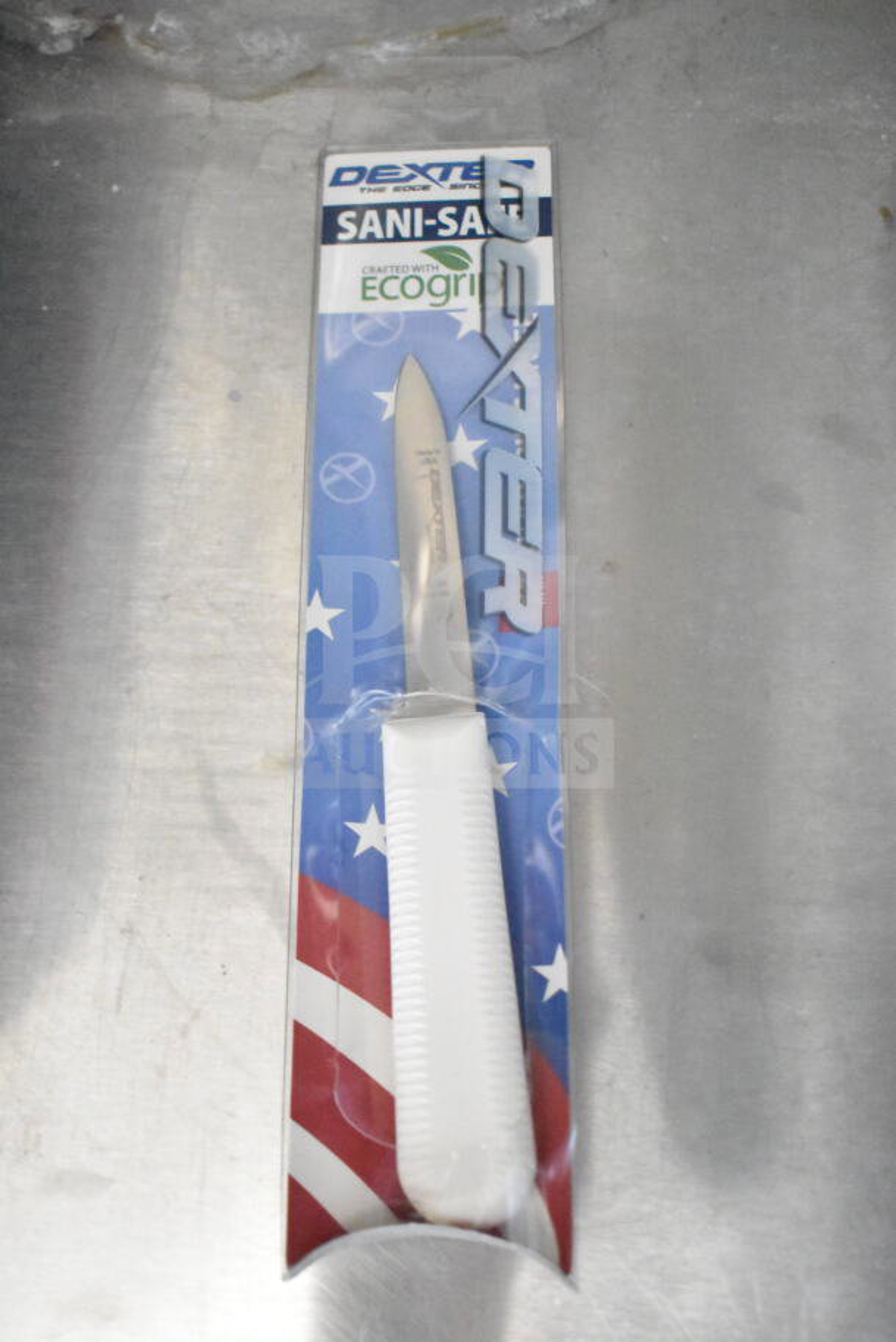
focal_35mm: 40
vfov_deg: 47.9
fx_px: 1511
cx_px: 448
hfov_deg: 33.0
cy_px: 671
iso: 18000
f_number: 4
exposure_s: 1/40
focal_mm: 27
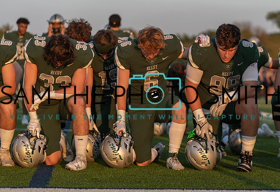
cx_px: 177
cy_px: 83
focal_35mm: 148
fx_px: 1164
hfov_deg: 13.7
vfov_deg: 9.4
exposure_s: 1/1600
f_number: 2.8
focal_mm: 112
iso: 320
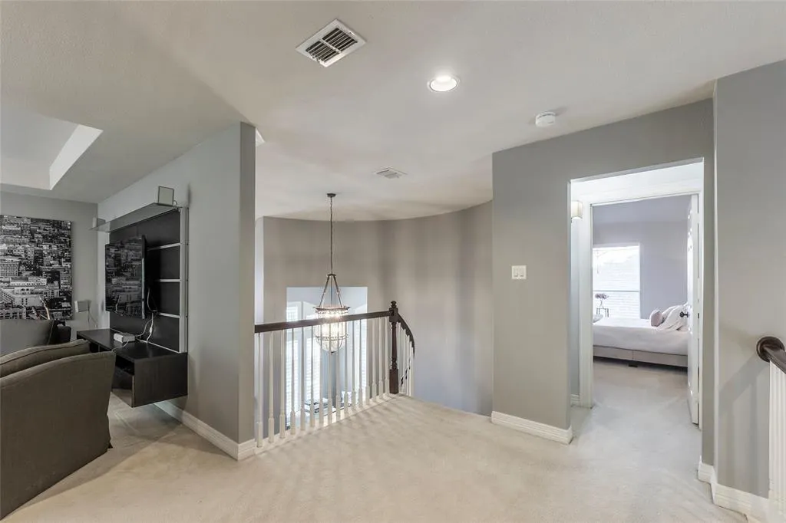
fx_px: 327
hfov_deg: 100.4
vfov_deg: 77.3
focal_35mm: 15
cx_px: 393
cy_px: 262
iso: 100
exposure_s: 1/6
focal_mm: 10
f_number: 8
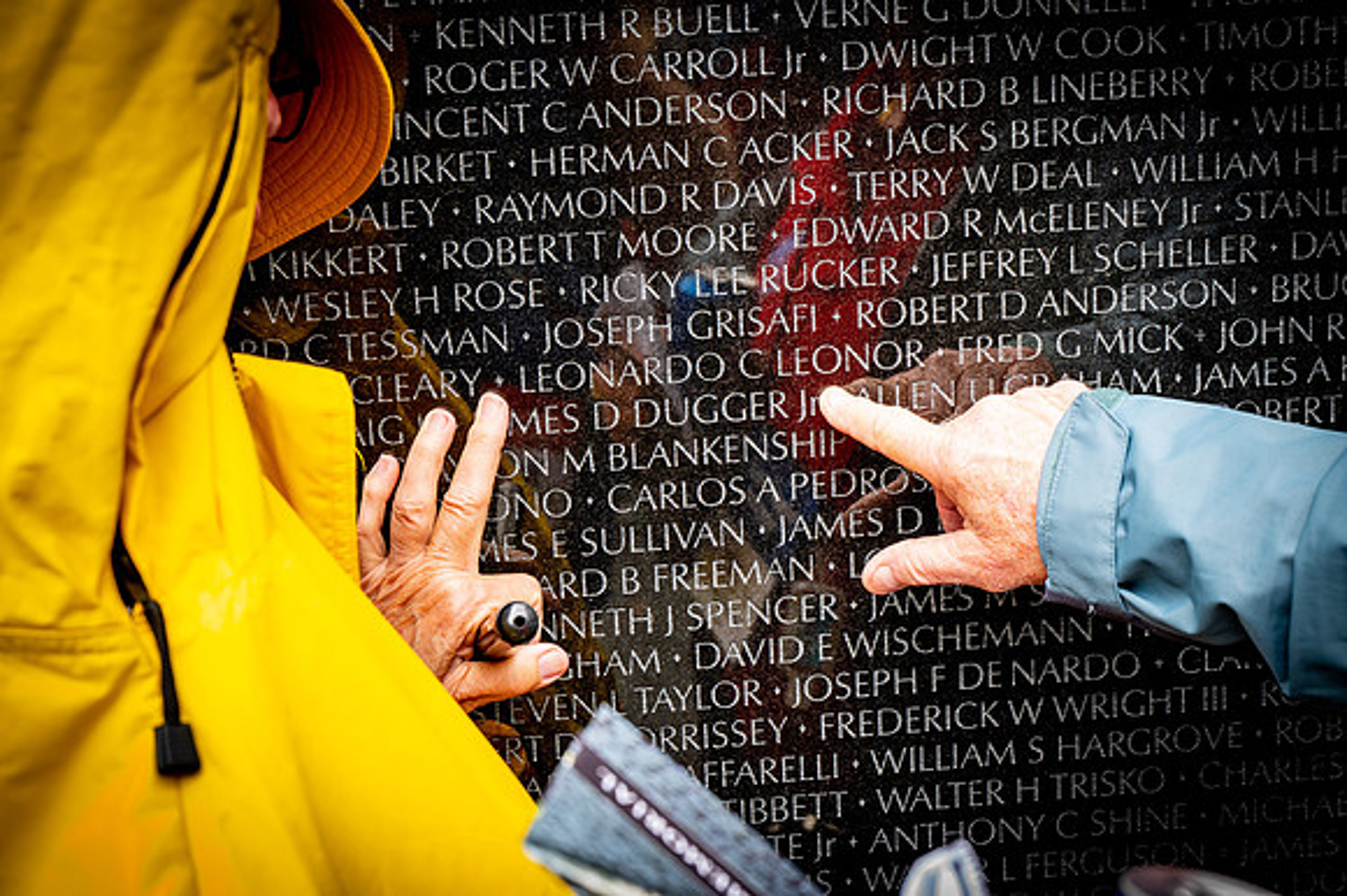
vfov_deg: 22.2
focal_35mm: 61
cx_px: 674
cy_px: 448
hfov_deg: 32.9
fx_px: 2281
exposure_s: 1/640
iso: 1250
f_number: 8
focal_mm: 61
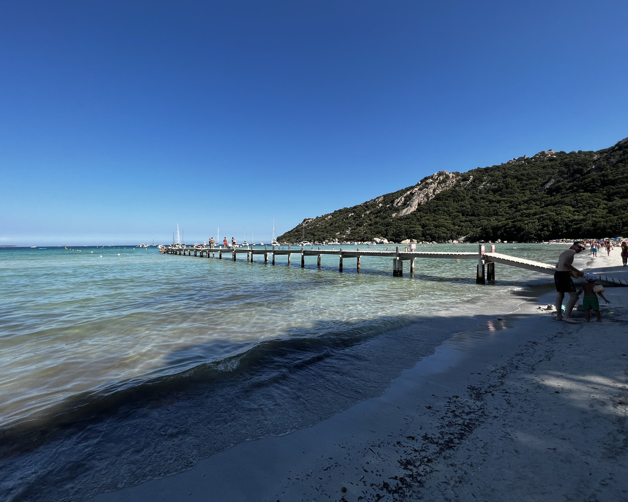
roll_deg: +0.8
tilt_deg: -1.7
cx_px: 318
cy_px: 250
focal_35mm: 14
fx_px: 260
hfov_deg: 100.7
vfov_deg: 88.0
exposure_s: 1/1623
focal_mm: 1.57
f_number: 1.8
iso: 32
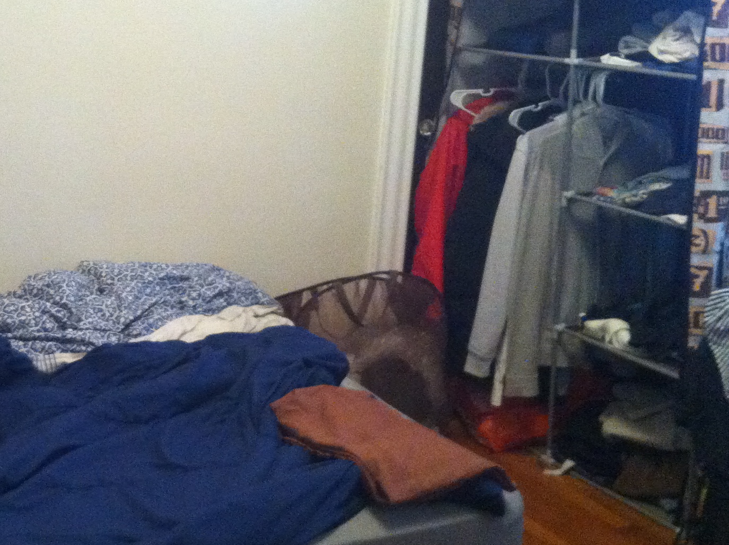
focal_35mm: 66
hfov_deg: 28.5
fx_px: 1388
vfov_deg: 22.2
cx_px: 102
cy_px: 301
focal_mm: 3.85
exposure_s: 1/15
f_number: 2.8
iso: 640
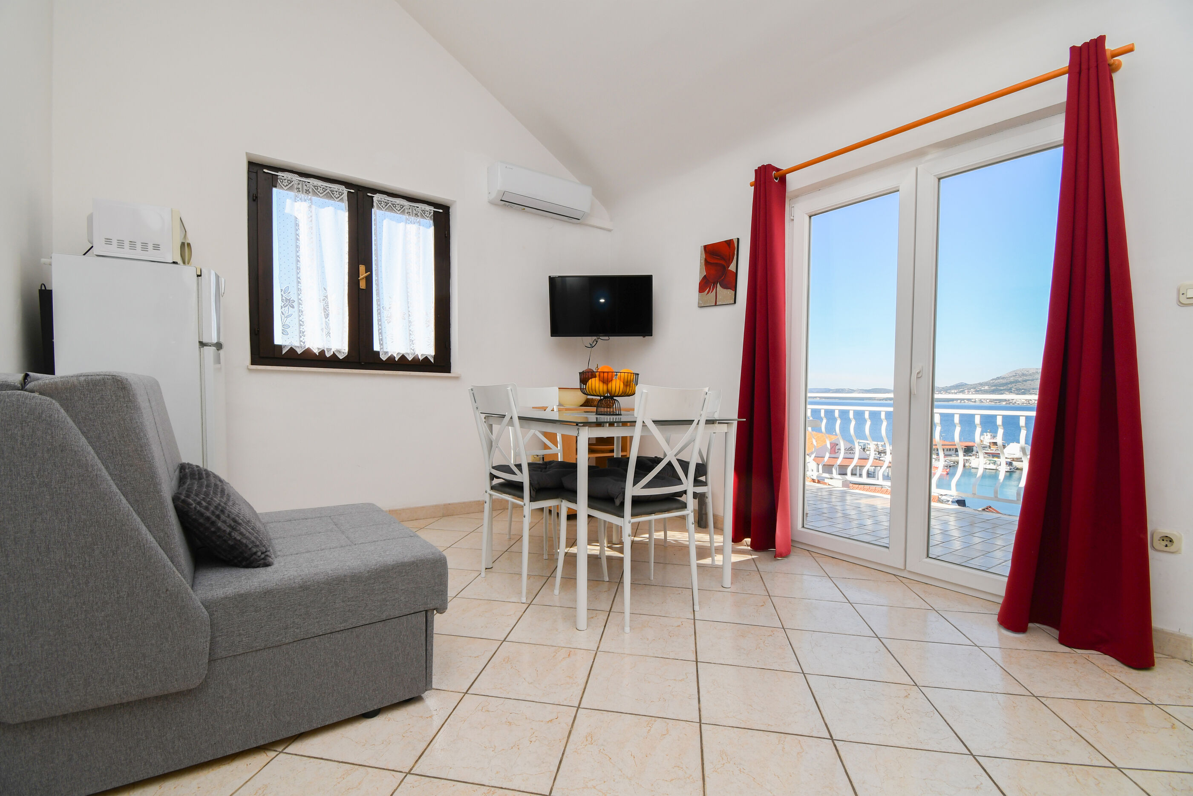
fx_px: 497
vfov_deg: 77.4
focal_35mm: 15
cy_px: 398
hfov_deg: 100.4
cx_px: 596
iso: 160
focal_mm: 10
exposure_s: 1/160
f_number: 9
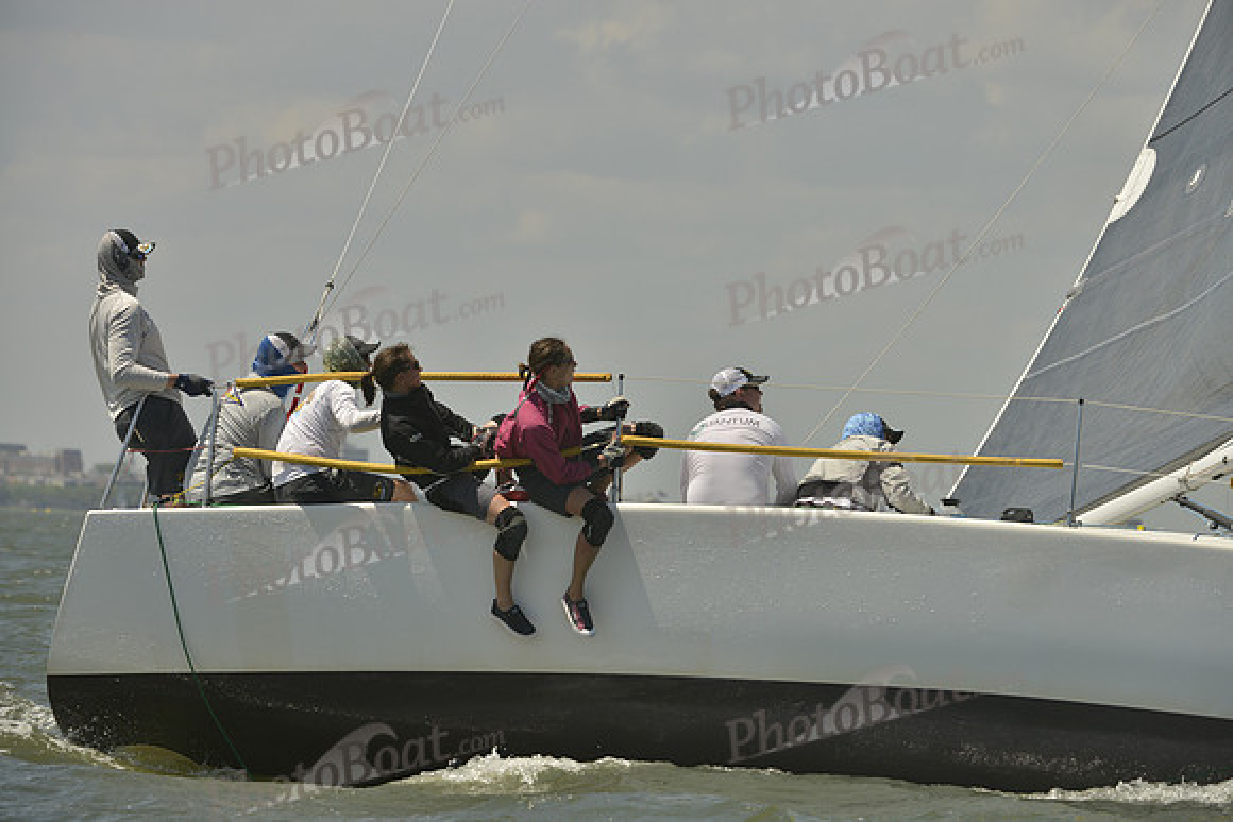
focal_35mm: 250
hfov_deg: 8.2
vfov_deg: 5.5
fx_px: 8564
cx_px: 616
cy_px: 411
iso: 280
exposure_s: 1/1250
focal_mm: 250
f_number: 9
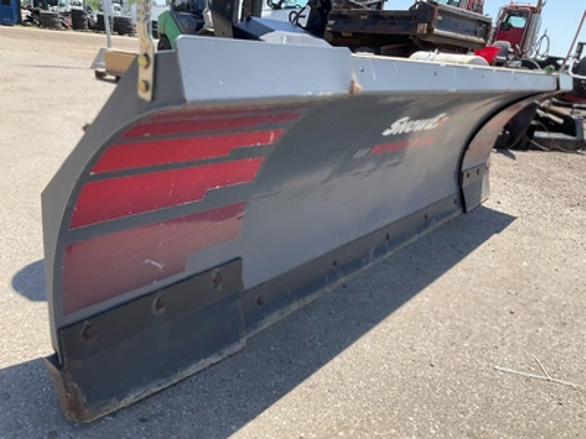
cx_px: 293
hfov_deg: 61.7
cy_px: 220
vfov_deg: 48.2
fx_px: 491
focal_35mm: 29
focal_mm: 3
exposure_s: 1/978
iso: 25
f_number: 1.8
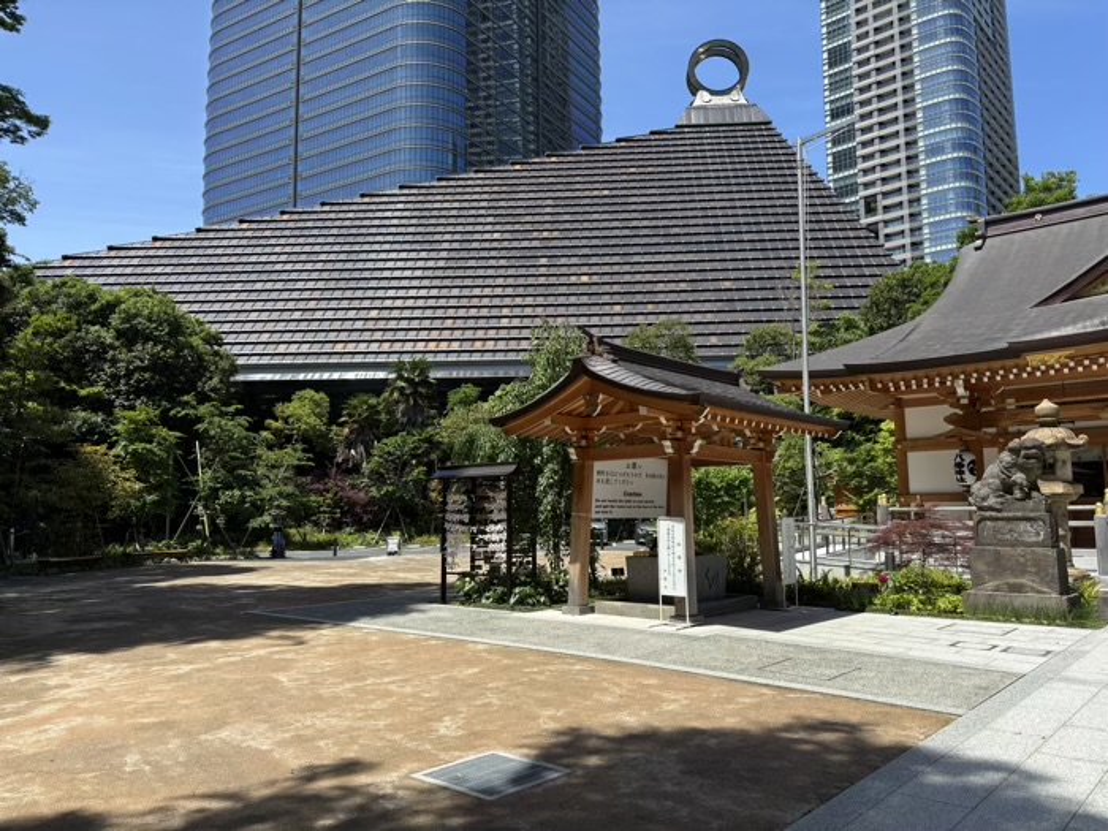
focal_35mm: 26
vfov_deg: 53.1
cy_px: 416
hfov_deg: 67.3
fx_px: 832
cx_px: 554
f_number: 1.6
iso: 50
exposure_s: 1/2342
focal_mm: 5.96
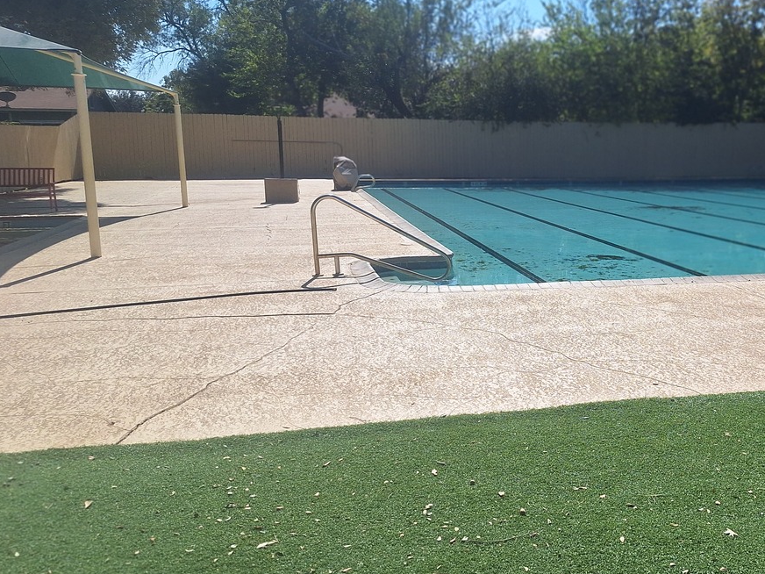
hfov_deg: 47.4
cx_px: 558
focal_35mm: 38
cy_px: 298
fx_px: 840
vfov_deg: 37.7
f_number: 1.8
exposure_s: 1/4525
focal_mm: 5.54
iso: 40
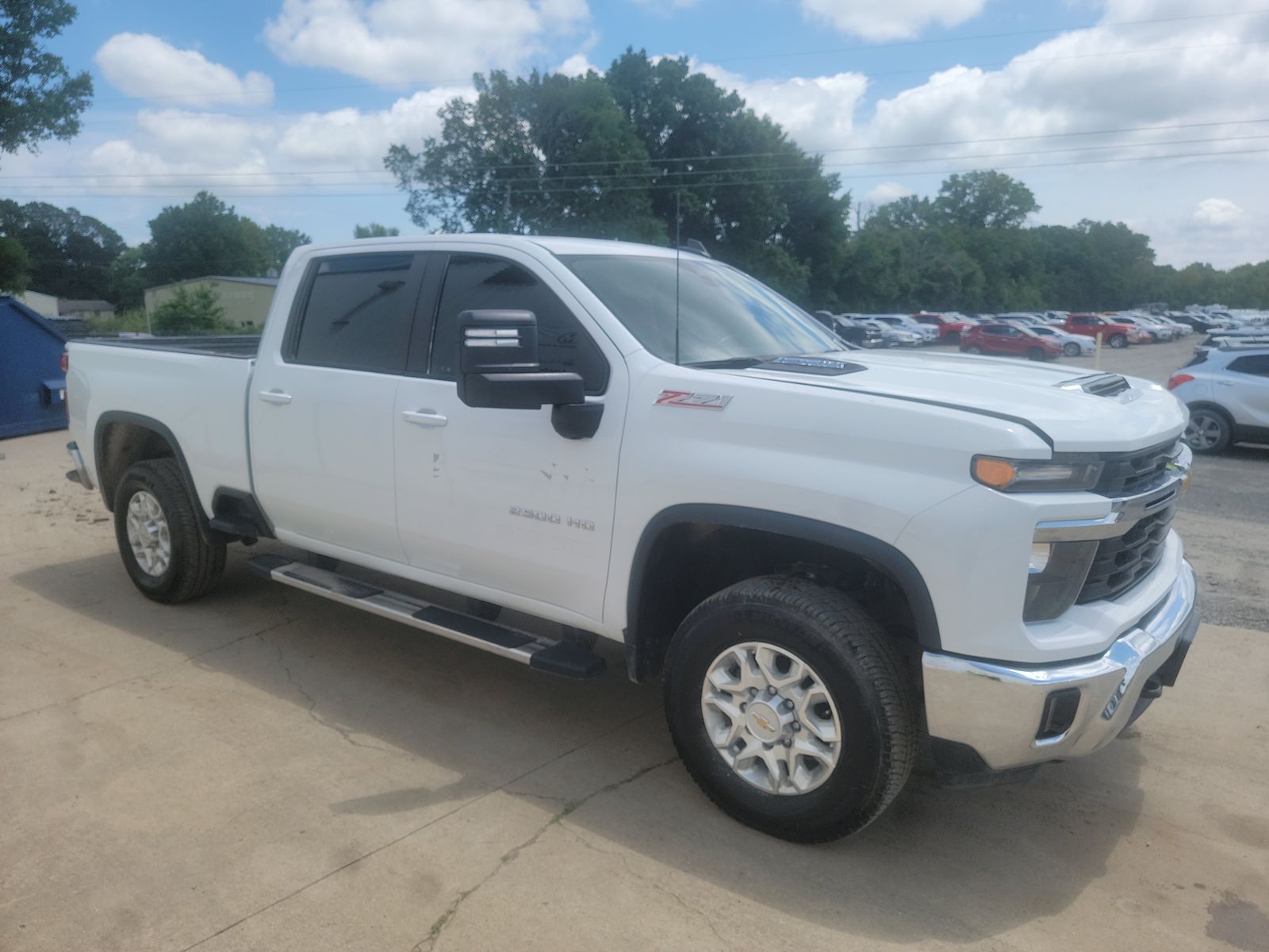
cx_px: 634
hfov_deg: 71.6
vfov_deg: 56.8
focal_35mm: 24
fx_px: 880
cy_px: 476
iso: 50
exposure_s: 1/1038
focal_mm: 6.7
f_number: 1.8
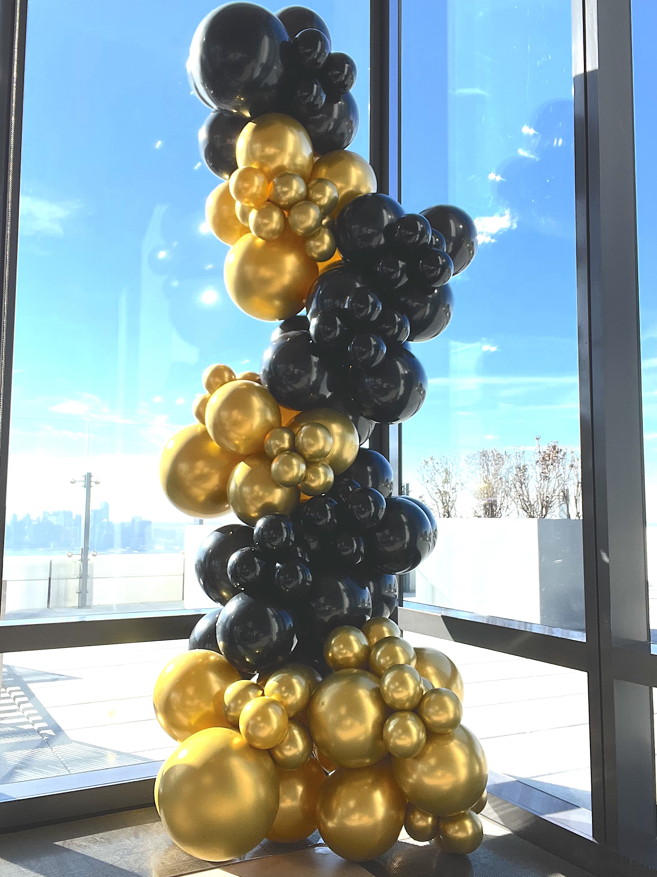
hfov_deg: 45.4
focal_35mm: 31
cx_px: 320
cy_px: 436
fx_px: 784
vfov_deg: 58.4
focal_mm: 2.71
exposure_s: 1/915
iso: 32
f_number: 2.2
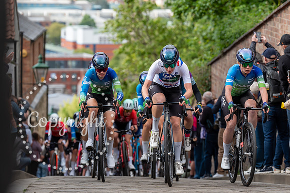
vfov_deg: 7.4
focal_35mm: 185
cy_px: 69
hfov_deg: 11.1
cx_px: 186
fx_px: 1488
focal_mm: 144
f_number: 4
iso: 500
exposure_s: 1/1000
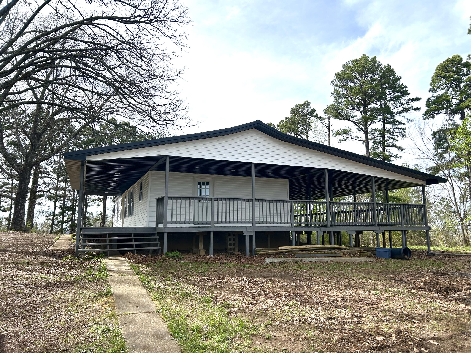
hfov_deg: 67.3
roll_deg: +0.6
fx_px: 354
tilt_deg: +9.0
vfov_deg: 53.1
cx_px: 236
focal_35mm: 26
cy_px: 176
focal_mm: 5.7
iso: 50
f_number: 1.5
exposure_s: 1/4630
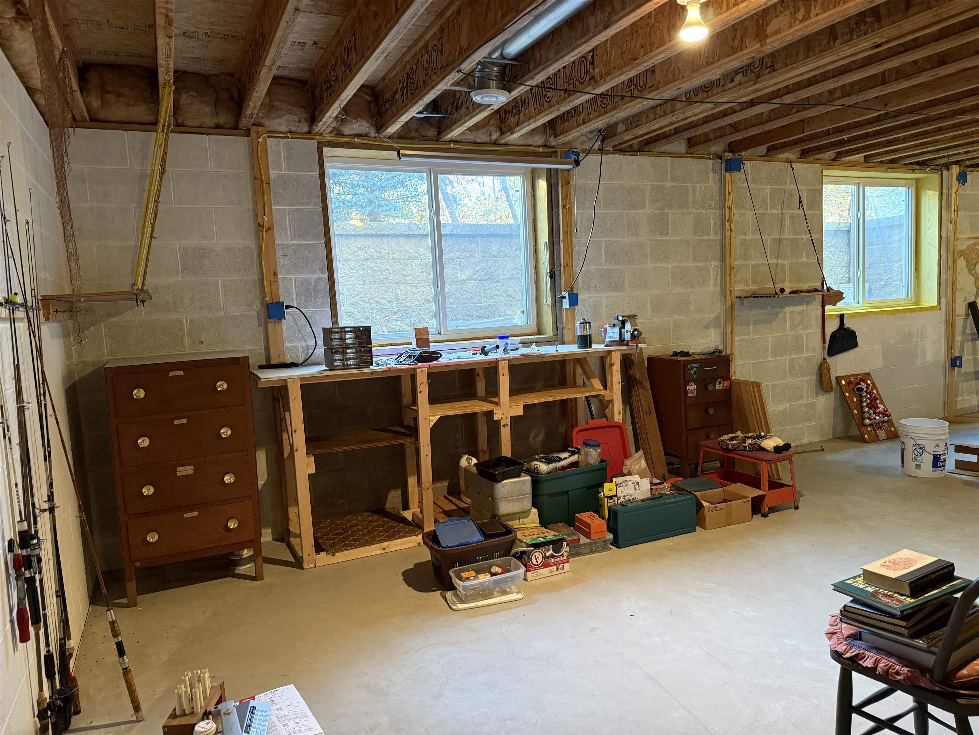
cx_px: 490
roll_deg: +3.3
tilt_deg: -6.8
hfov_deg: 71.6
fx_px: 679
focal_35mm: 24
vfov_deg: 56.8
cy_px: 368
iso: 500
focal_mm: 6.76
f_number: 1.78
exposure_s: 1/60
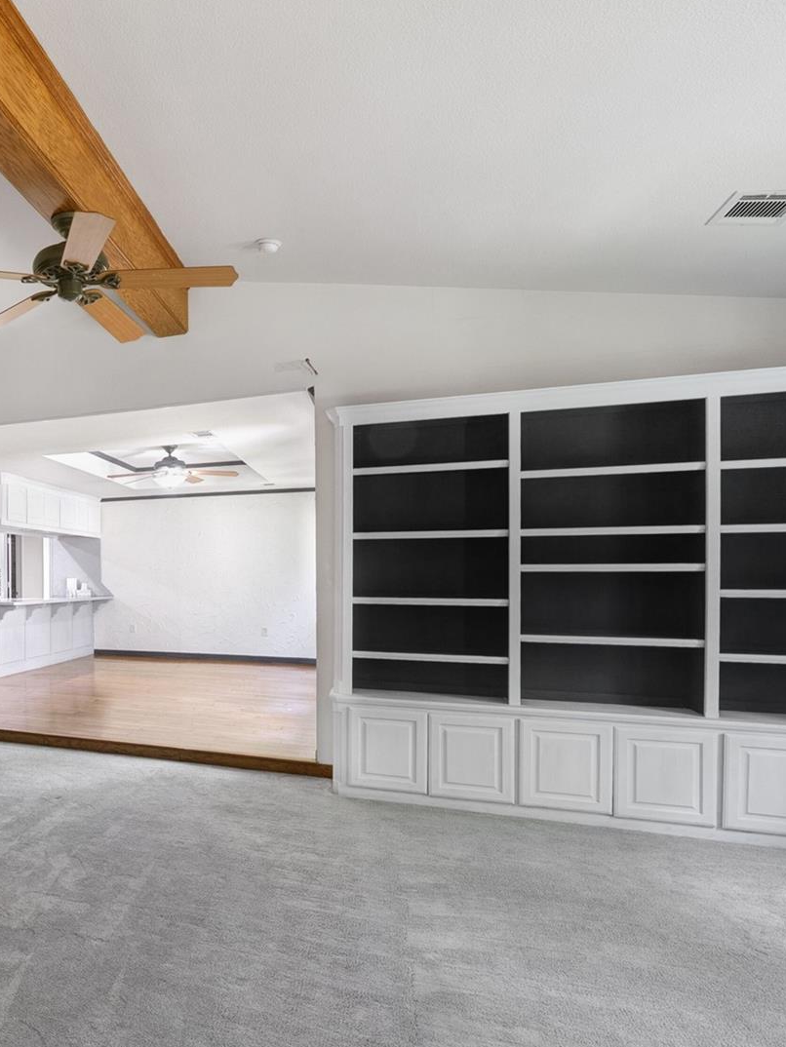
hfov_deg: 50.3
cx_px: 11
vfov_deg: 76.0
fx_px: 666
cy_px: 597
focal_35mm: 22
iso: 640
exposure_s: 1/3.33
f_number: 9
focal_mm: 12
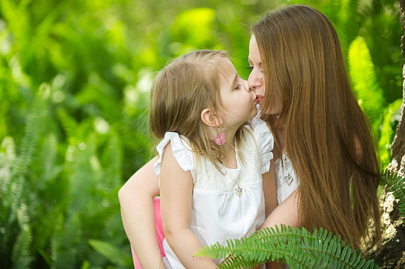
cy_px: 134
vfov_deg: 10.5
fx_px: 1462
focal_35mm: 130
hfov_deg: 15.8
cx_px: 202
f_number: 2.8
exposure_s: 1/200
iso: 200
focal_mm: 130
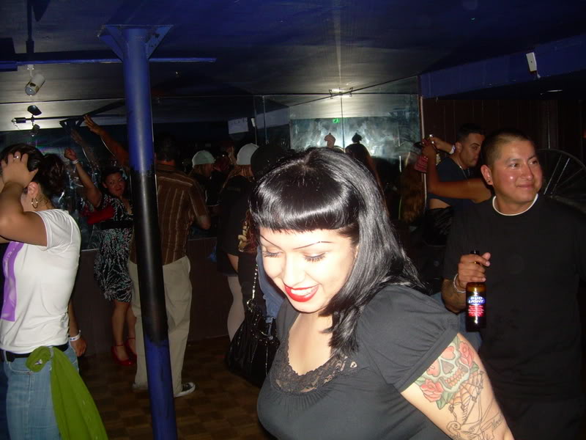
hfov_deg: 49.0
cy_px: 220
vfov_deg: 37.7
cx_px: 293
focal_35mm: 38
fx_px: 643
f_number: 2.8
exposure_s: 1/60
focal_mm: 6.3
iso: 168
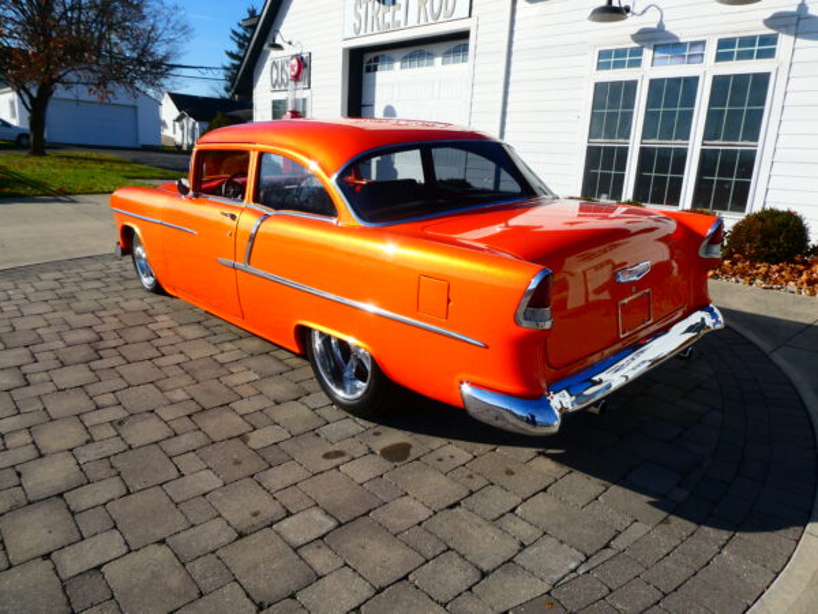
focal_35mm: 24
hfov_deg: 71.6
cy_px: 307
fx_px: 567
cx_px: 409
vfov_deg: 56.8
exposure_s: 1/1000
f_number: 4
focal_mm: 4.3
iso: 80
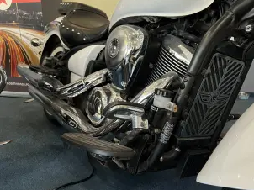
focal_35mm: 31
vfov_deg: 45.2
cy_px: 81
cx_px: 151
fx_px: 227
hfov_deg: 58.0
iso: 250
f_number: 1.5
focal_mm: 5.7
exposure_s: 1/50
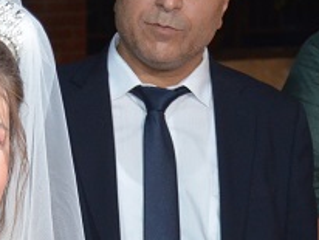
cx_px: -97
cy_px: 259
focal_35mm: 179
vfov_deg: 8.3
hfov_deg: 10.8
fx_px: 1651
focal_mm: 40
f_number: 5
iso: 2000
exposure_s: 1/60
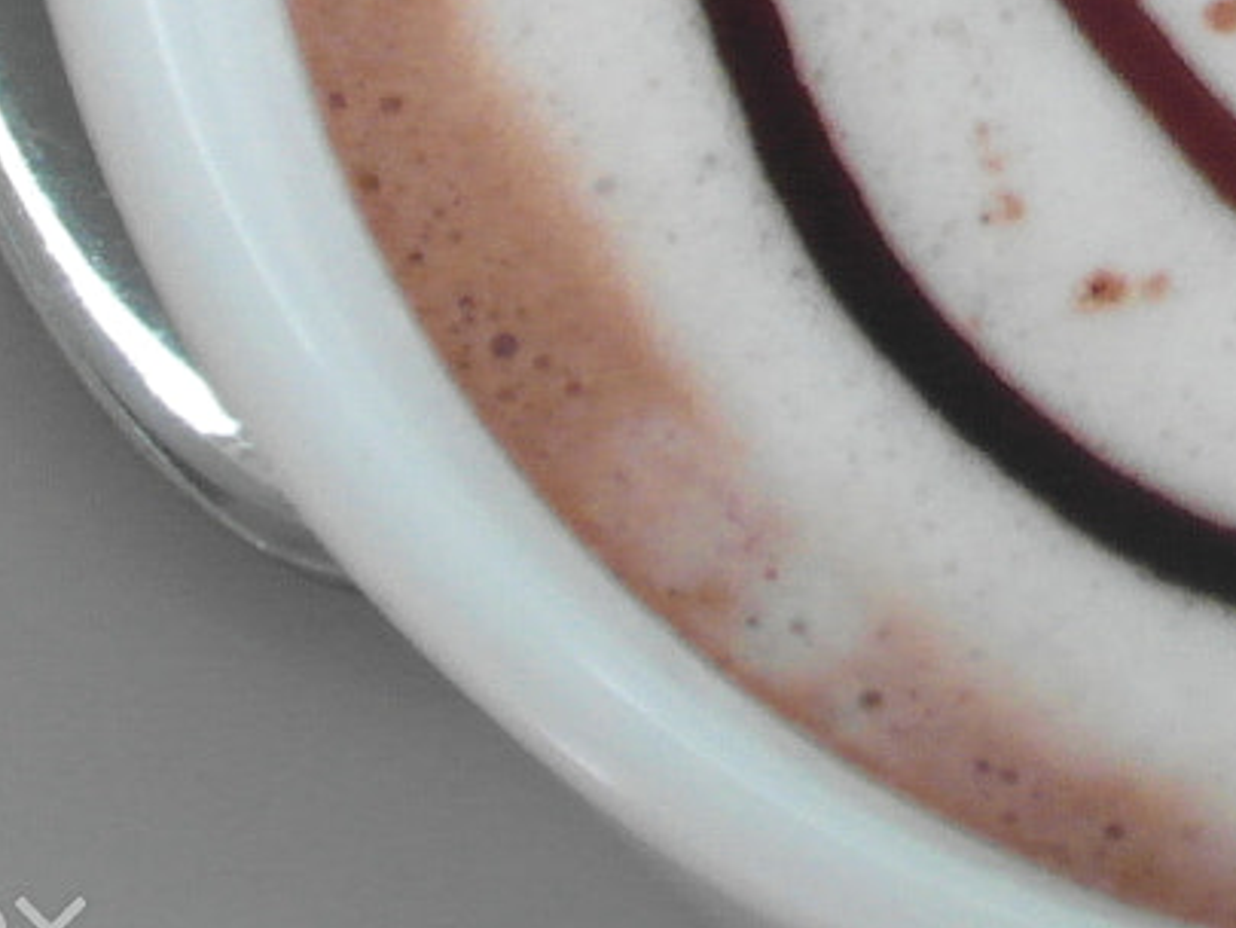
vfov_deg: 6.0
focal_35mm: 245
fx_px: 8751
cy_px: -464
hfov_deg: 7.9
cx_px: 1770
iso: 400
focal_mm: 10.2
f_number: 4
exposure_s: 1/45
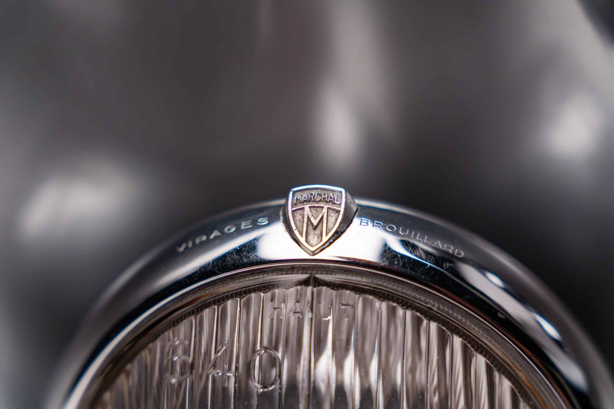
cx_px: 307
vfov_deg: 19.5
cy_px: 204
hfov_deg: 28.8
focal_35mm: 70
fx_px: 1194
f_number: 2.8
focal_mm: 70
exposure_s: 1/125
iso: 1600
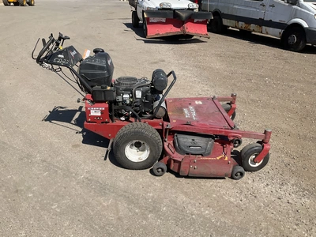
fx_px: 265
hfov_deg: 61.7
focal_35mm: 29
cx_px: 158
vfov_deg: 48.2
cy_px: 118
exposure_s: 1/2058
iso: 25
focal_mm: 3
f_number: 1.8
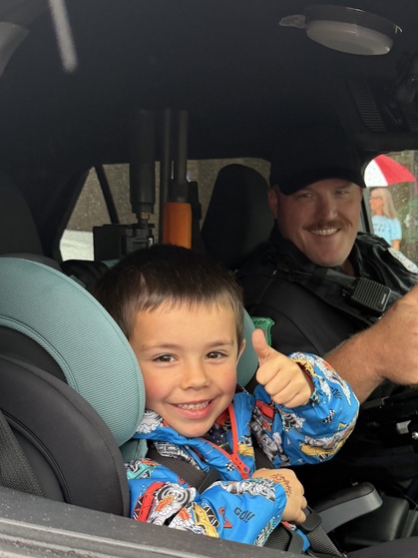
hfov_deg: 32.6
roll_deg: +2.6
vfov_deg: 42.4
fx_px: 709
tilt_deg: -13.3
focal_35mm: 44
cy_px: 371
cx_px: 271
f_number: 1.78
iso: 160
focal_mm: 6.76
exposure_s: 1/121
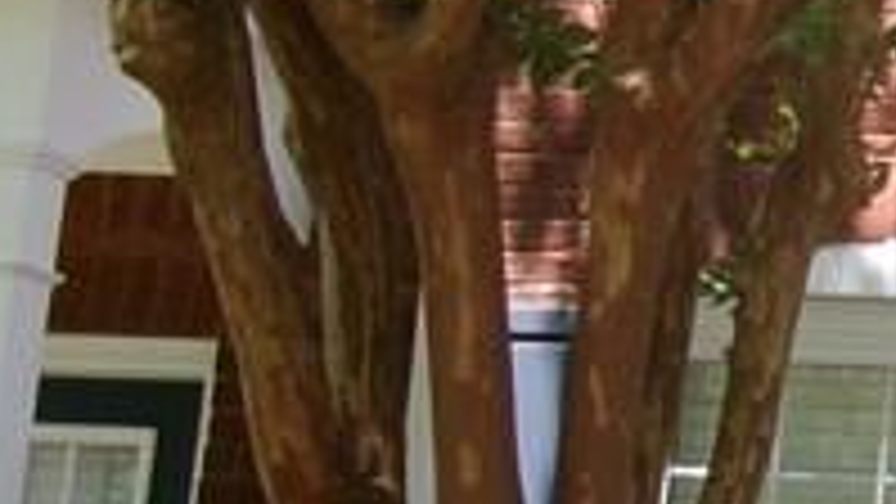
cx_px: 2031
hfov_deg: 11.6
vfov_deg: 7.7
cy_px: 364
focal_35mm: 157
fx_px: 3731
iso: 100
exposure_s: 1/140
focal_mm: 5.1
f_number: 3.9
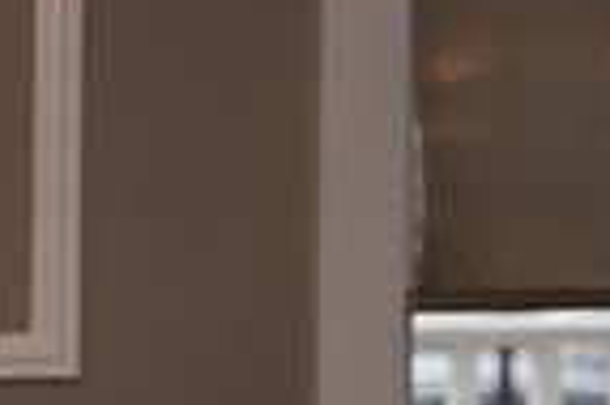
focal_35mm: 236
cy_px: 292
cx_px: -559
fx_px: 3994
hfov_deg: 8.3
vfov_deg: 5.8
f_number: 4
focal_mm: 58
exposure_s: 1/200
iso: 2000
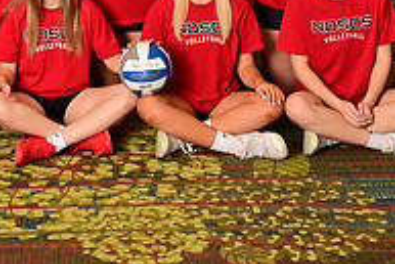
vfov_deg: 12.8
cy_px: -127
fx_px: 1120
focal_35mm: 102
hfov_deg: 19.9
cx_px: 98
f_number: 14
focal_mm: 34
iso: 800
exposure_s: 1/125
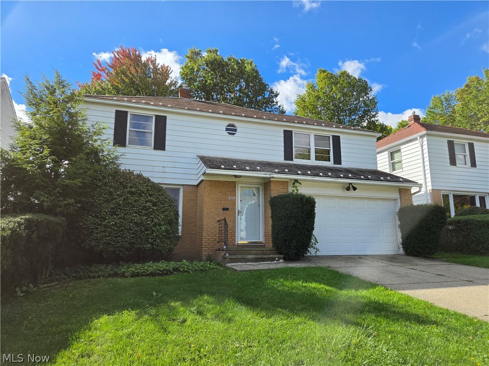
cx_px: 244
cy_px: 183
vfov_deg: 58.9
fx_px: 325
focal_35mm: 23
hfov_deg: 73.9
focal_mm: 5.4
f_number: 1.8
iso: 80
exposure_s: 1/3727
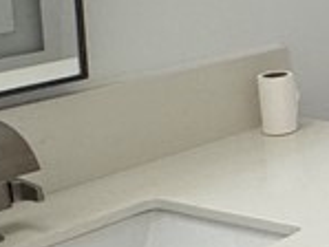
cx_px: 797
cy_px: 33
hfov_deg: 14.0
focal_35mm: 96
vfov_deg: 15.3
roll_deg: -1.5
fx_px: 913
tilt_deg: -11.6
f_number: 2.2
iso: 200
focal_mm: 2.22
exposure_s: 1/120
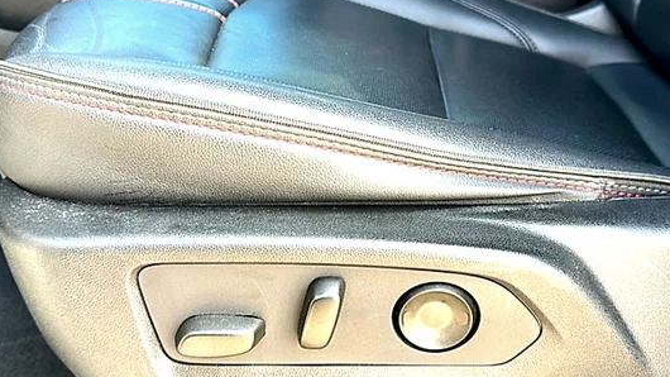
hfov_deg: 55.1
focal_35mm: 36
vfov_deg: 32.8
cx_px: 377
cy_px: 214
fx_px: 640
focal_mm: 6.86
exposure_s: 1/91
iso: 50
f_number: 1.78
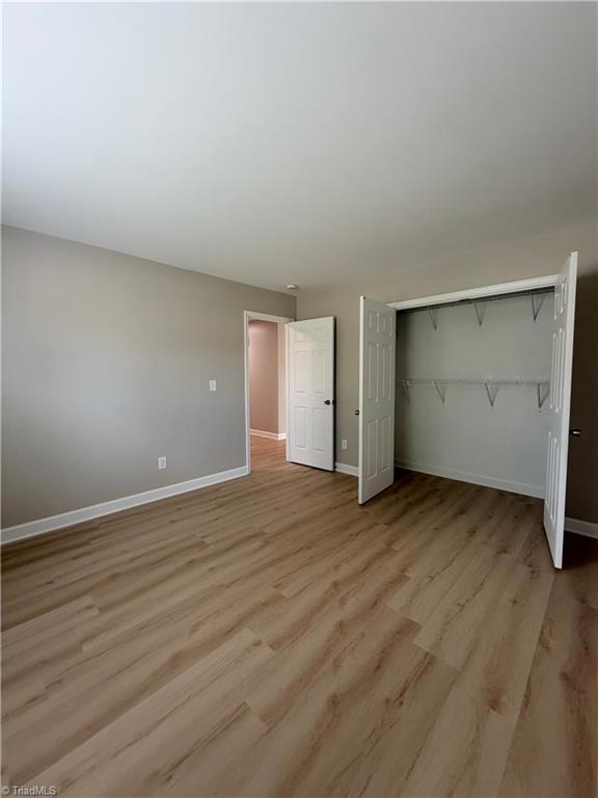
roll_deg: -0.4
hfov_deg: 85.7
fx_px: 322
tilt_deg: -3.3
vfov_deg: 102.1
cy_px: 399
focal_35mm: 14
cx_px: 299
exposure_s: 1/121
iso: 250
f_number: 2.2
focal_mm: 2.22
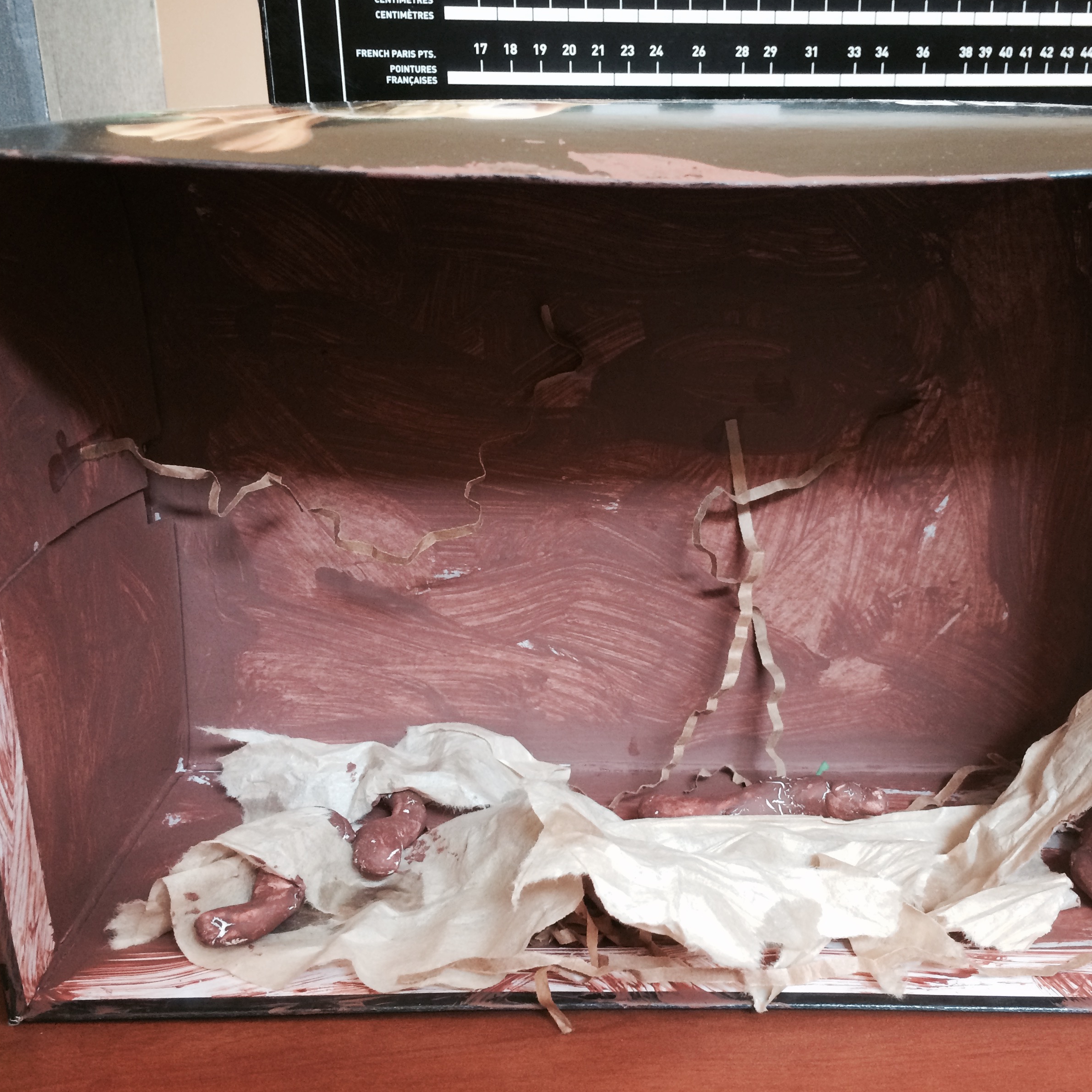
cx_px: 659
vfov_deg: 47.2
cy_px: 541
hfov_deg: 46.9
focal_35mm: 35
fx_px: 1249
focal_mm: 4.15
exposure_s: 1/30
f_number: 2.2
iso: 160
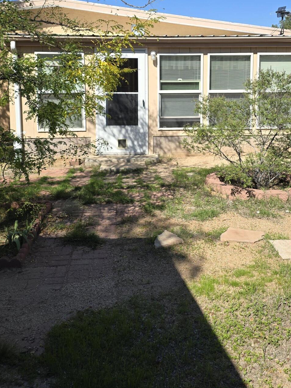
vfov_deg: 50.1
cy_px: 117
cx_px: 156
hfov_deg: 39.6
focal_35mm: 36
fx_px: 404
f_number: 1.7
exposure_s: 1/671
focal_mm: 6.3
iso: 12
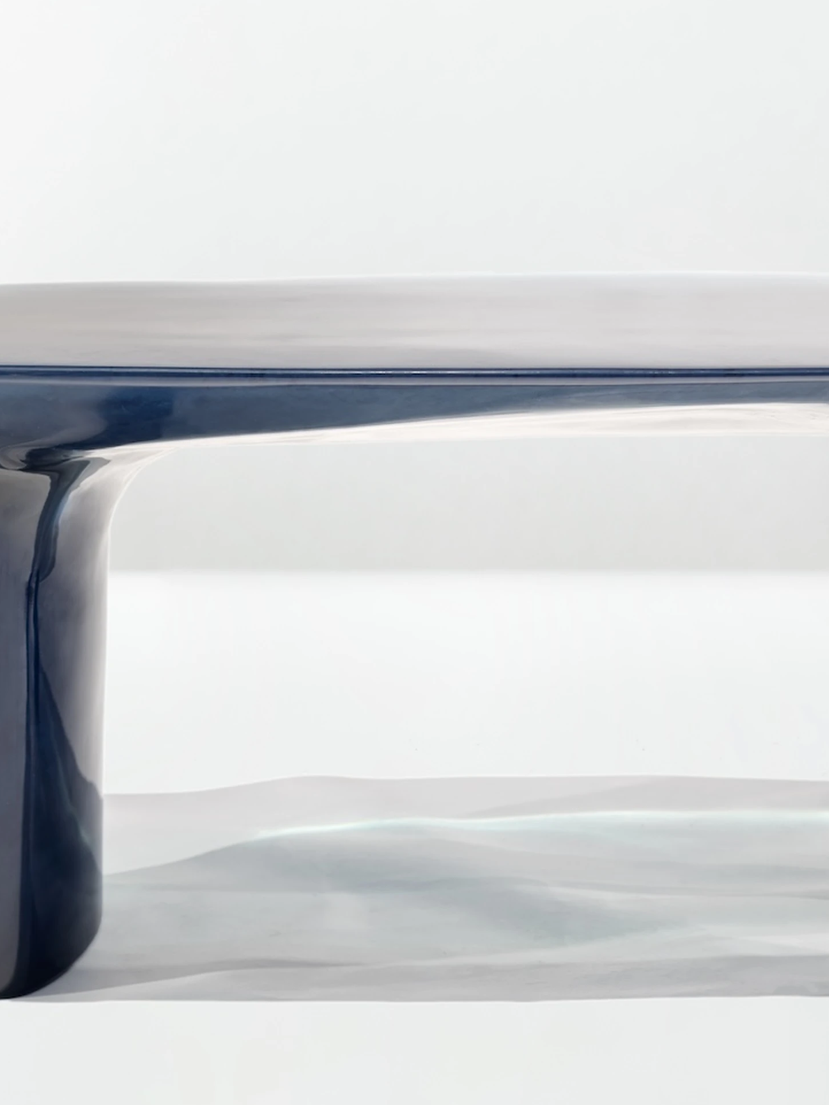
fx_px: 3064
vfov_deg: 20.4
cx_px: 541
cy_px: 374
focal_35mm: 96
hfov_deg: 15.4
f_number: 6.3
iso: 100
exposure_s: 1/100
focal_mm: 50
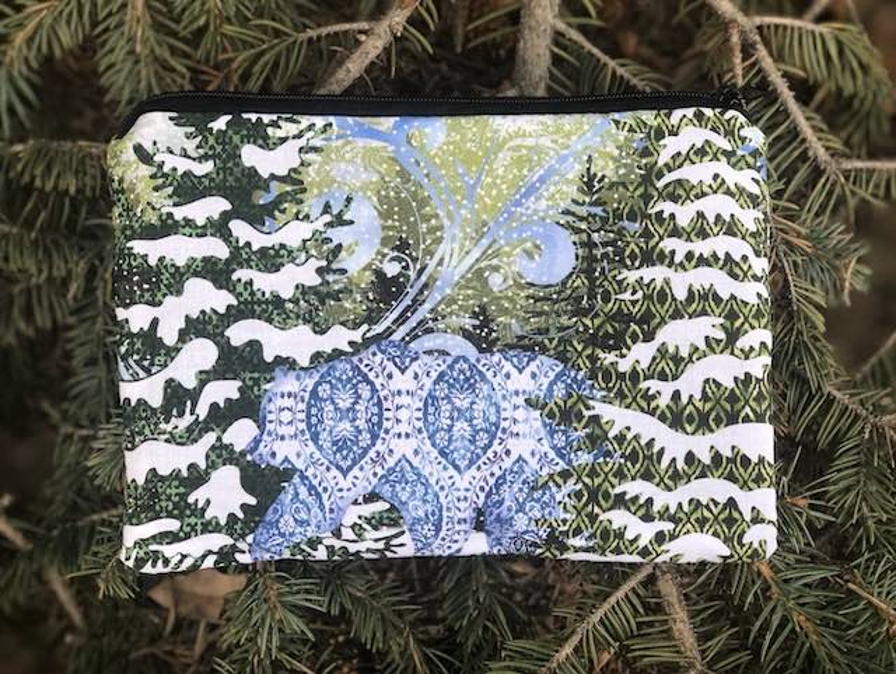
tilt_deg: -68.9
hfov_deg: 33.8
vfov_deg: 25.7
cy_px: 337
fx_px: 1476
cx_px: 448
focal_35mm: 57
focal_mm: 6.6
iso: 25
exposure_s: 1/40
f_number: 2.8
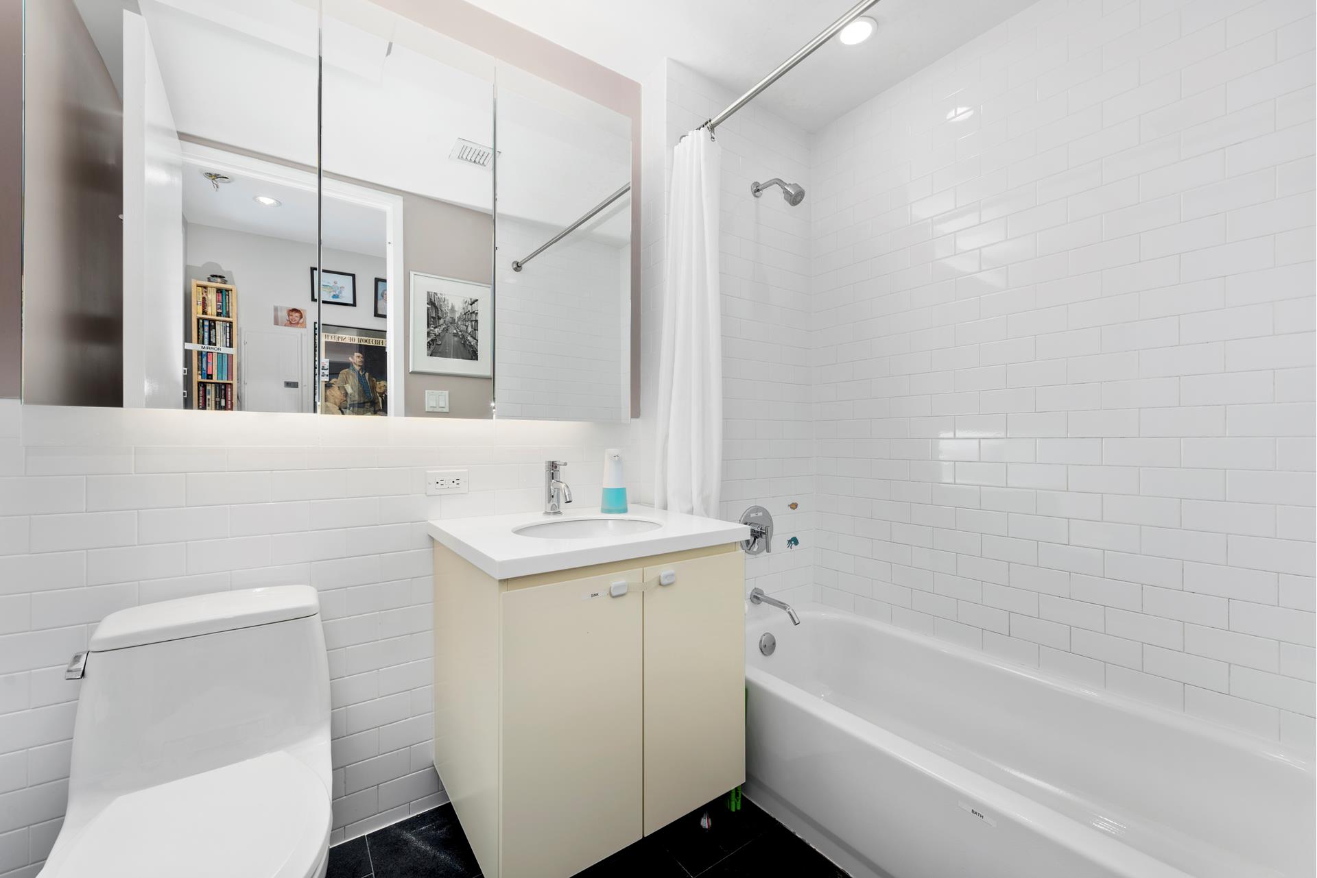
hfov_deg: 104.2
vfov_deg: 81.2
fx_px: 512
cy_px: 439
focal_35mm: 14
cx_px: 658
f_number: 8
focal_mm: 14
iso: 100
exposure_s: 1/10
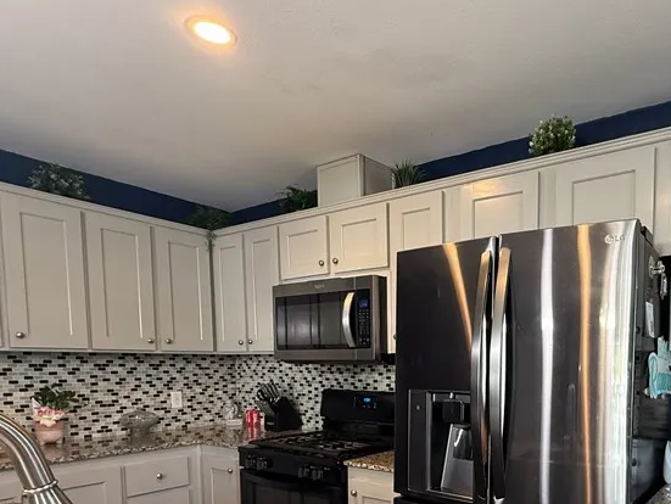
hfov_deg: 63.6
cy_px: 398
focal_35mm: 26
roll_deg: -0.2
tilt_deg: -3.8
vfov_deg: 50.2
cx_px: 498
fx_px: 504
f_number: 2.2
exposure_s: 1/60
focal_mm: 2.22
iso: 400
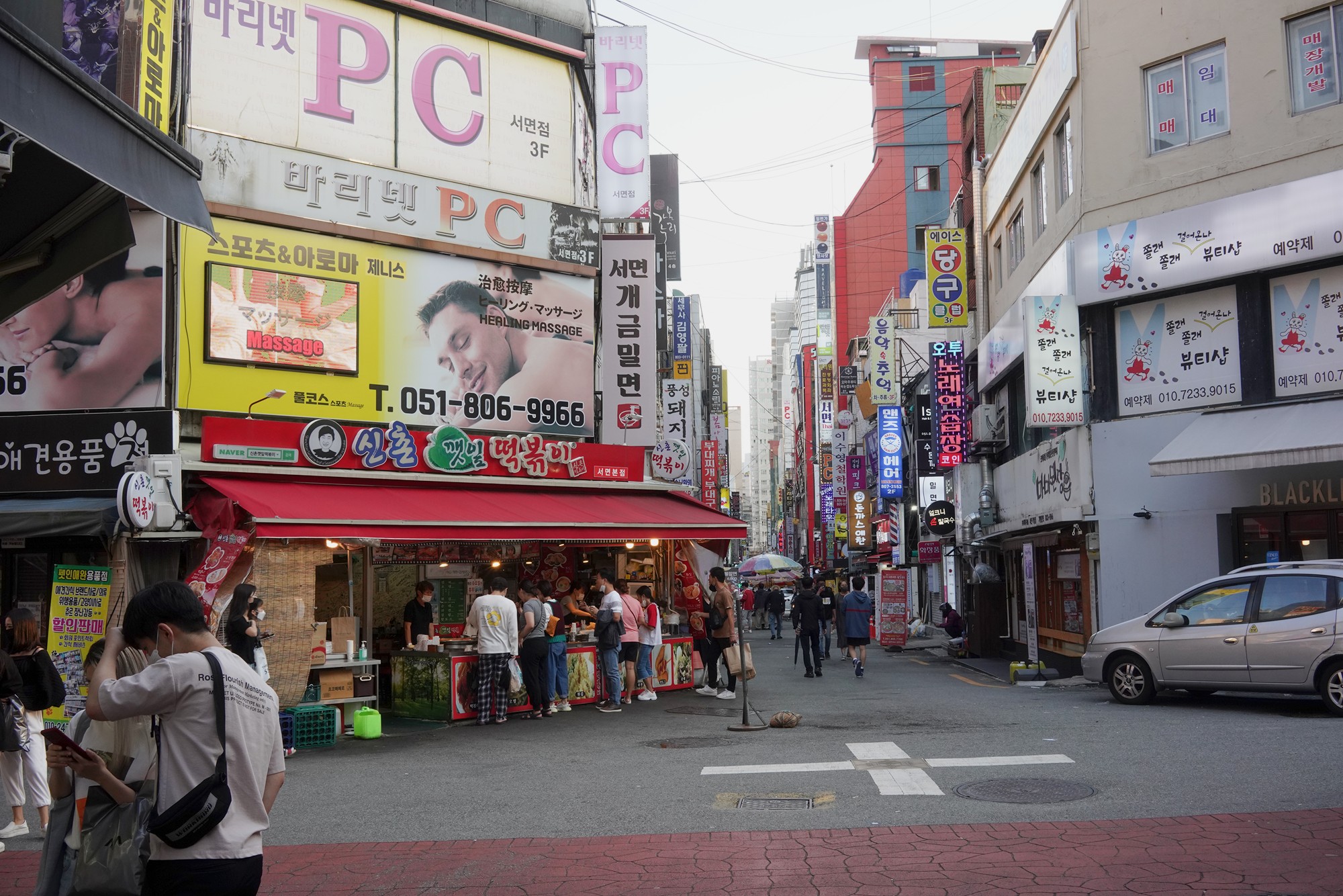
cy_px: 448
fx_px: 1306
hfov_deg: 54.4
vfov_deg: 37.9
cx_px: 672
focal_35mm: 35
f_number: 14
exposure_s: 1/100
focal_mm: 35
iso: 1250
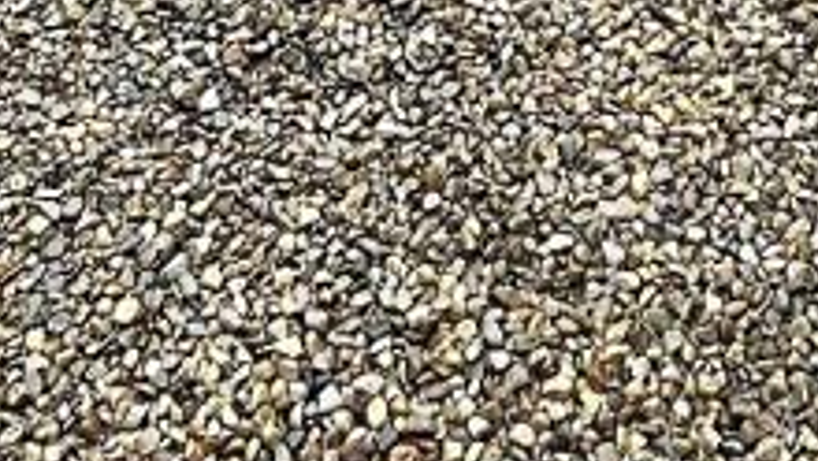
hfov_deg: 31.6
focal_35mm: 66
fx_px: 1432
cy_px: -677
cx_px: 561
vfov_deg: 13.2
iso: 100
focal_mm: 1.6
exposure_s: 1/99
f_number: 1.8
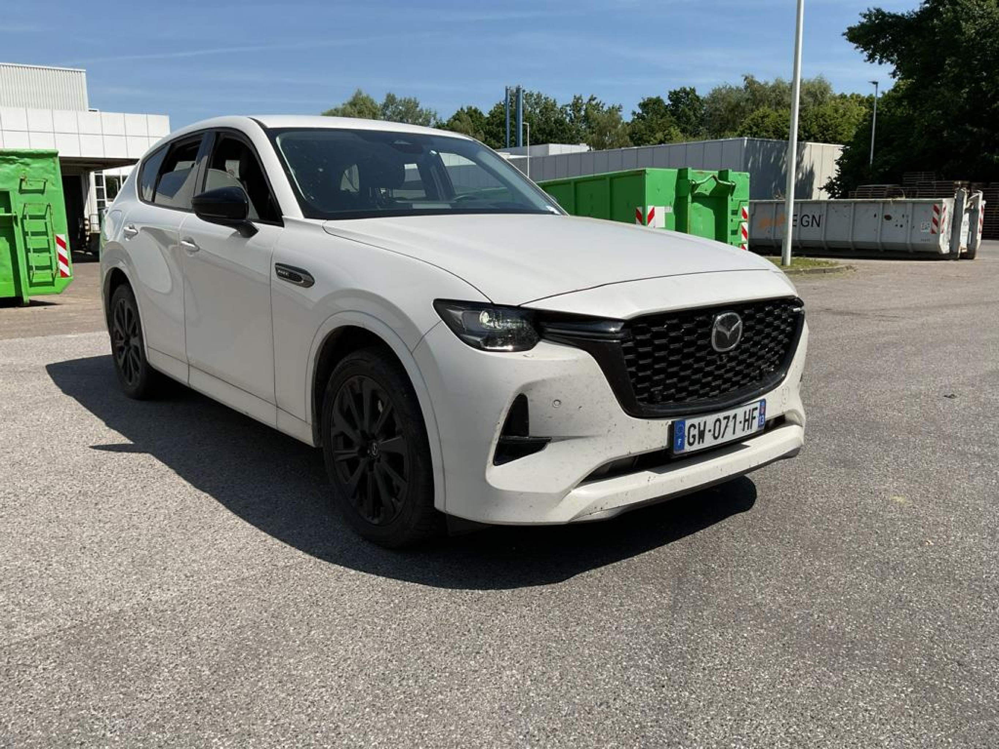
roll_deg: -0.6
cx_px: 500
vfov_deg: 48.2
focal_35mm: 29
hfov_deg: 61.7
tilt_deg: -10.8
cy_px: 374
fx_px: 837
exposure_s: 1/2667
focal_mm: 3
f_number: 1.8
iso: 16
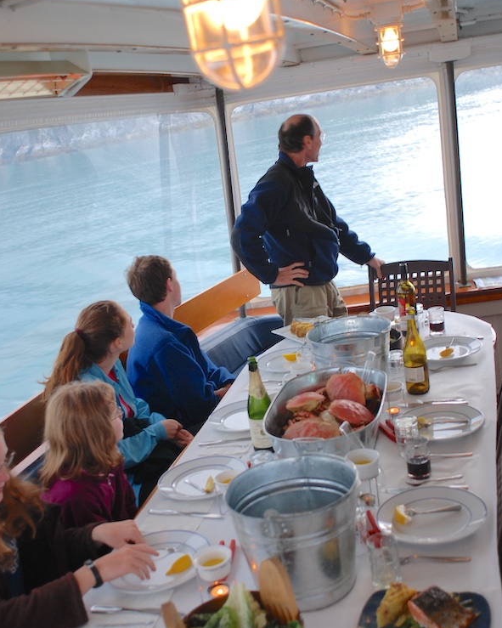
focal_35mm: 41
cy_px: 334
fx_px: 762
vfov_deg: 44.8
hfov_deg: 36.5
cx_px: 251
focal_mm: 24
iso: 220
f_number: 2.8
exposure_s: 1/30
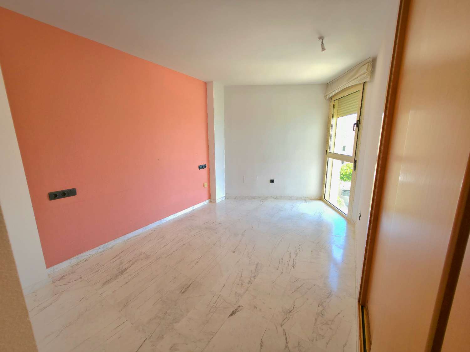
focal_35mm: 13
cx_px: 235
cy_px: 176
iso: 32
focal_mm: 2.2
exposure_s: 1/101
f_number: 1.9
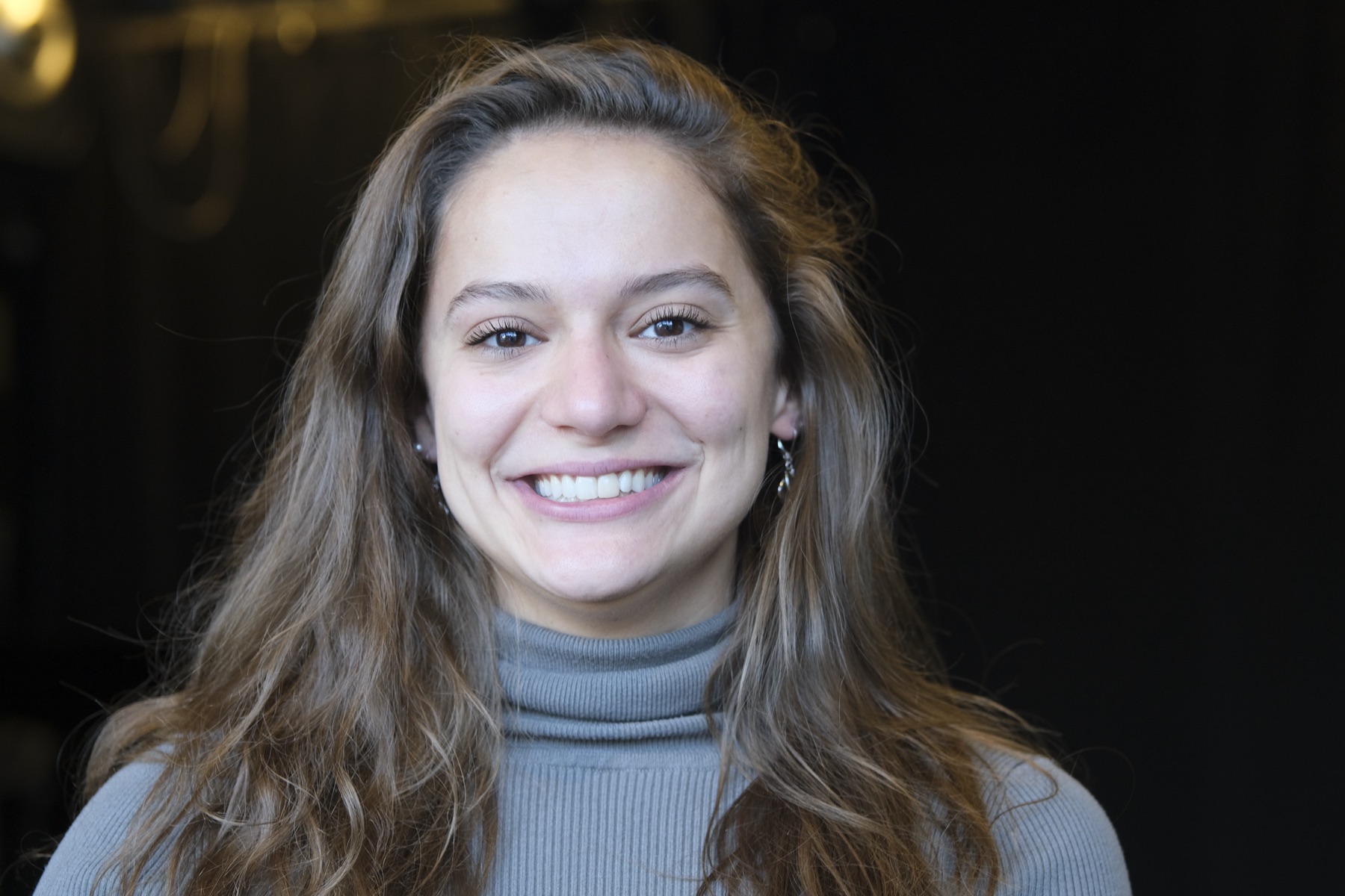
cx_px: 672
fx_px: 2802
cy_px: 448
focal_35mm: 75
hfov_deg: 27.0
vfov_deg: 18.2
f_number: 2.8
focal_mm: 50
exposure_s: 1/60
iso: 800
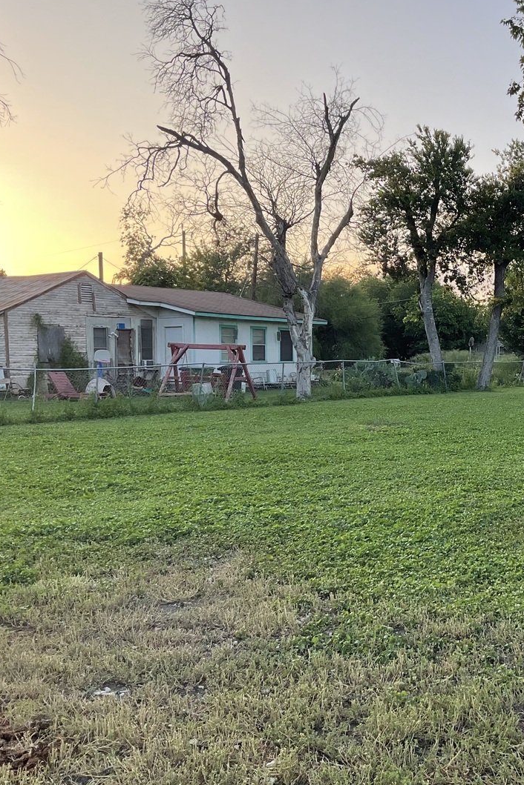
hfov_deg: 31.3
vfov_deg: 47.4
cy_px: 391
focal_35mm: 41
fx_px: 895
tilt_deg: -1.7
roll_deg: +0.6
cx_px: 456
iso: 16
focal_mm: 3
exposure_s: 1/237
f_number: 1.8
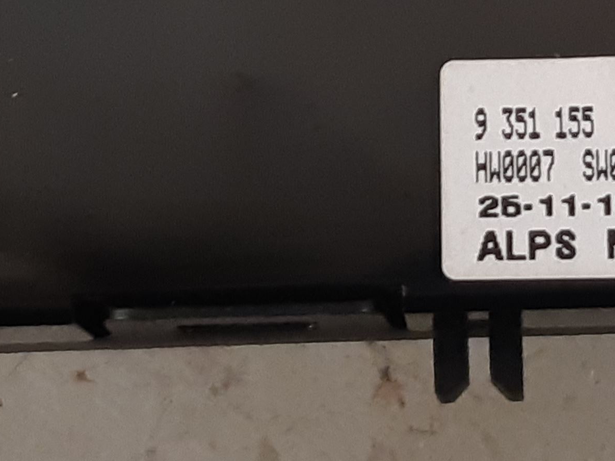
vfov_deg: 31.7
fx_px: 799
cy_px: 124
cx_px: 468
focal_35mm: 45
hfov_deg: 40.8
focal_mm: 3.93
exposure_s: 1/50
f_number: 1.7
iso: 200
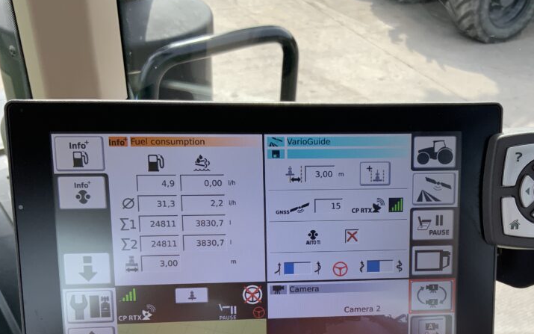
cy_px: 256
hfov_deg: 45.0
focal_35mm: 44
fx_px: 640
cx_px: 323
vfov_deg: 28.7
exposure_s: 1/322
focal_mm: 3
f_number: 1.8
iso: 16
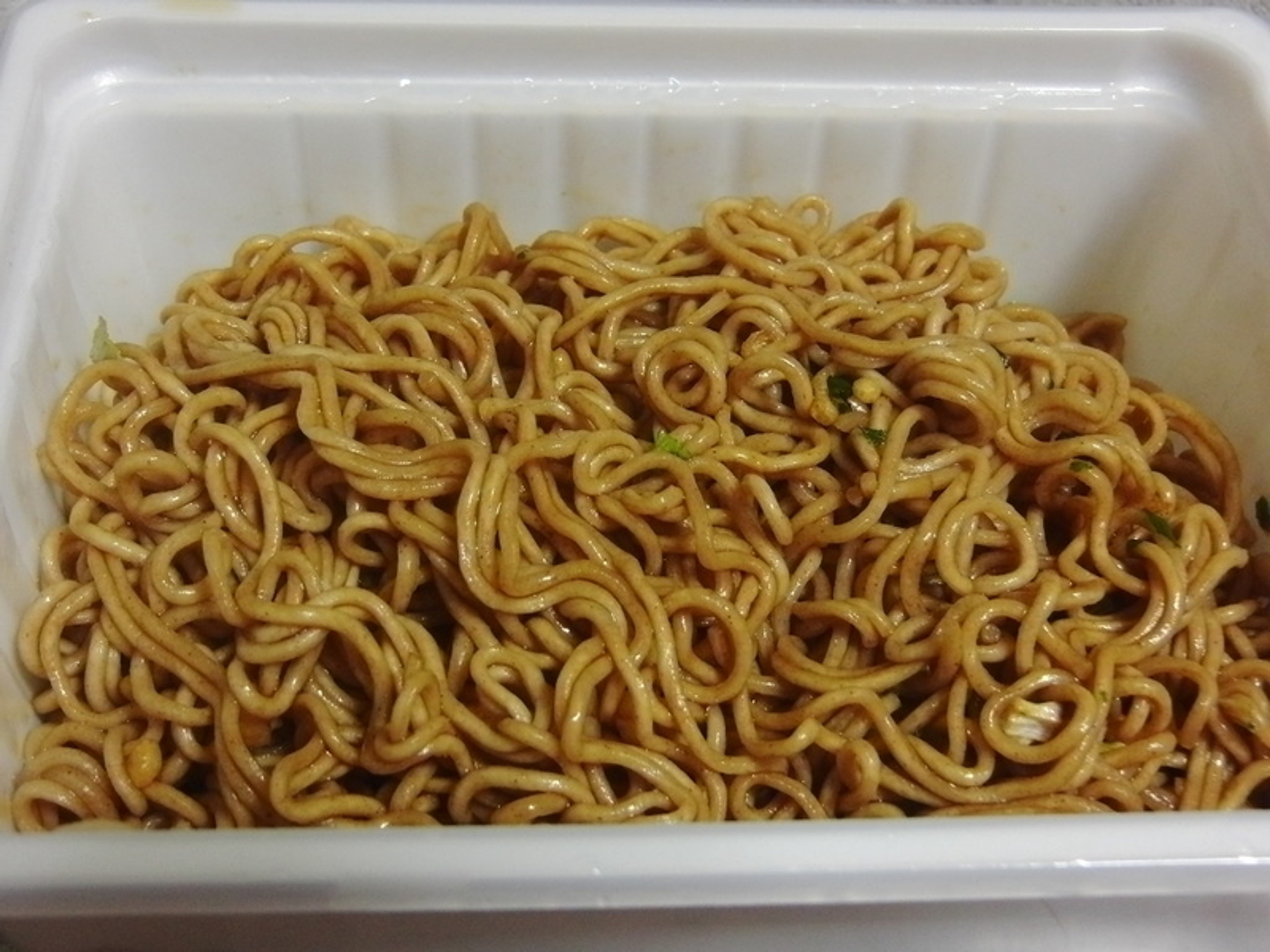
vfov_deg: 30.3
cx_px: 635
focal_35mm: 48
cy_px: 476
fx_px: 1761
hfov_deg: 39.7
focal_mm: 8.4
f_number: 4
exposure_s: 1/13
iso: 400
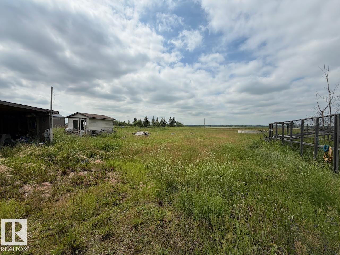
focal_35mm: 14
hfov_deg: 102.1
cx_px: 170
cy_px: 128
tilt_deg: -1.2
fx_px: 138
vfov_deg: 85.7
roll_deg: -0.3
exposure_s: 1/1534
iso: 20
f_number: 2.2
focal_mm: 2.22
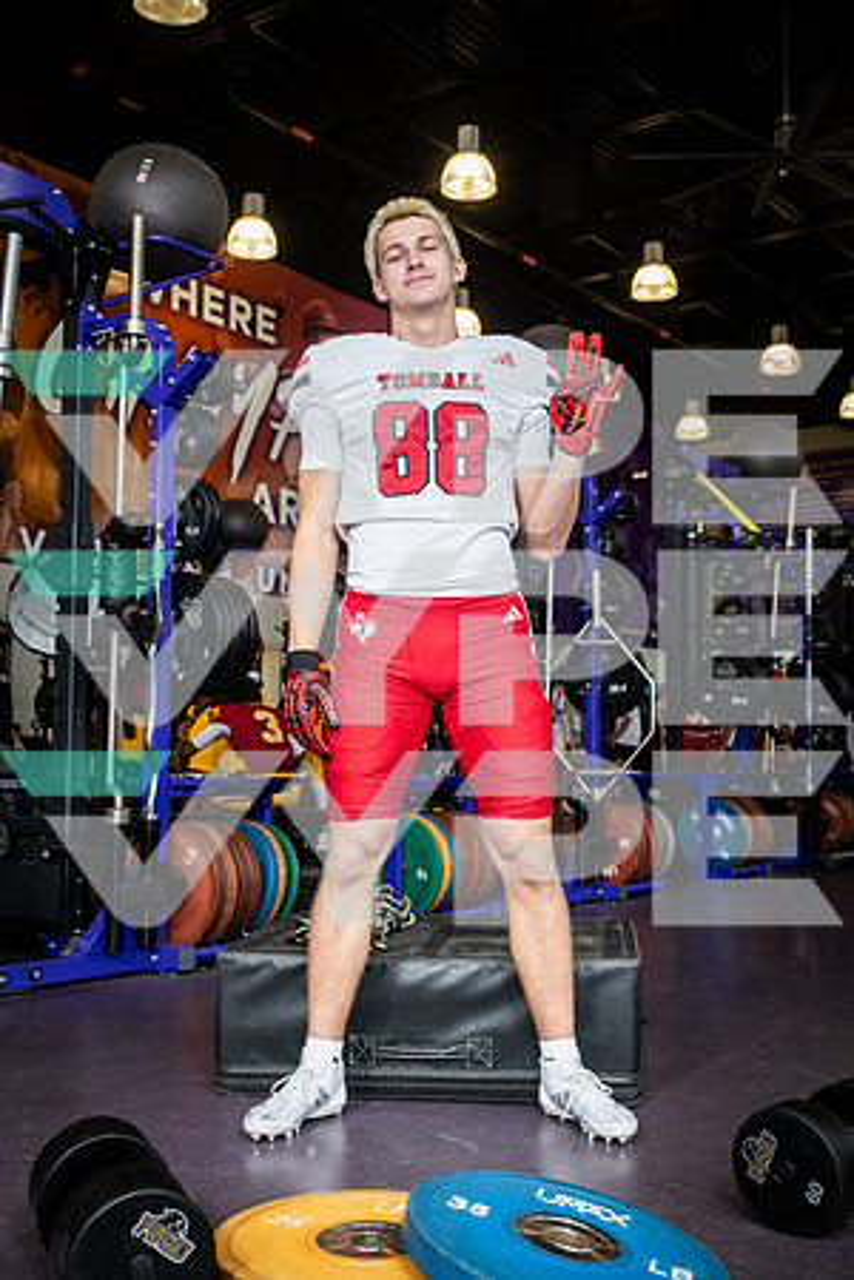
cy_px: 640
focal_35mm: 40
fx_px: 1423
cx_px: 427
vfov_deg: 48.5
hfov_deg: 33.4
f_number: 5.6
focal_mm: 40
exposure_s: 1/250
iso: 500
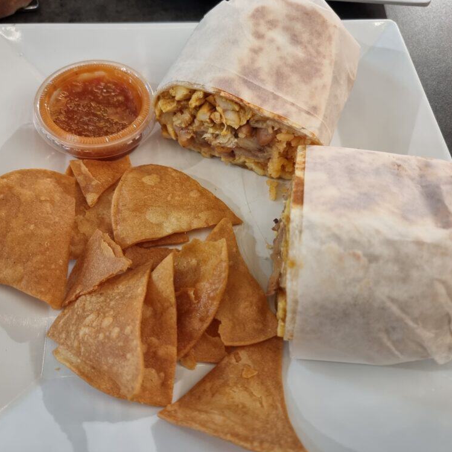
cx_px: 218
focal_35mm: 29
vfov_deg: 55.6
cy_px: 221
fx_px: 428
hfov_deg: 55.6
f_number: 1.8
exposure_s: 1/40
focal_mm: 6.7
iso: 200
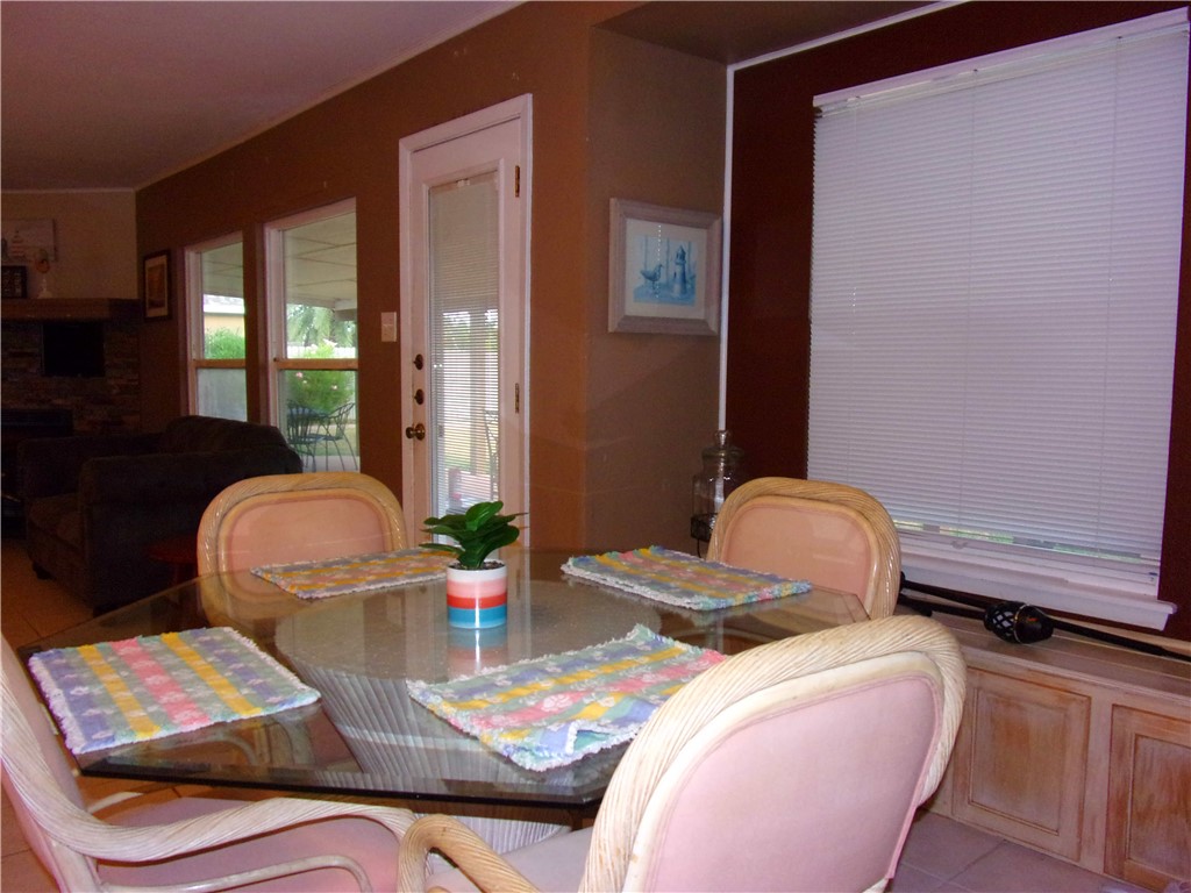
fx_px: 963
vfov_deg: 49.7
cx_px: 596
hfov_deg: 63.4
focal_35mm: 28
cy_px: 446
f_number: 3.4
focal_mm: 5
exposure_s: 1/34
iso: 200
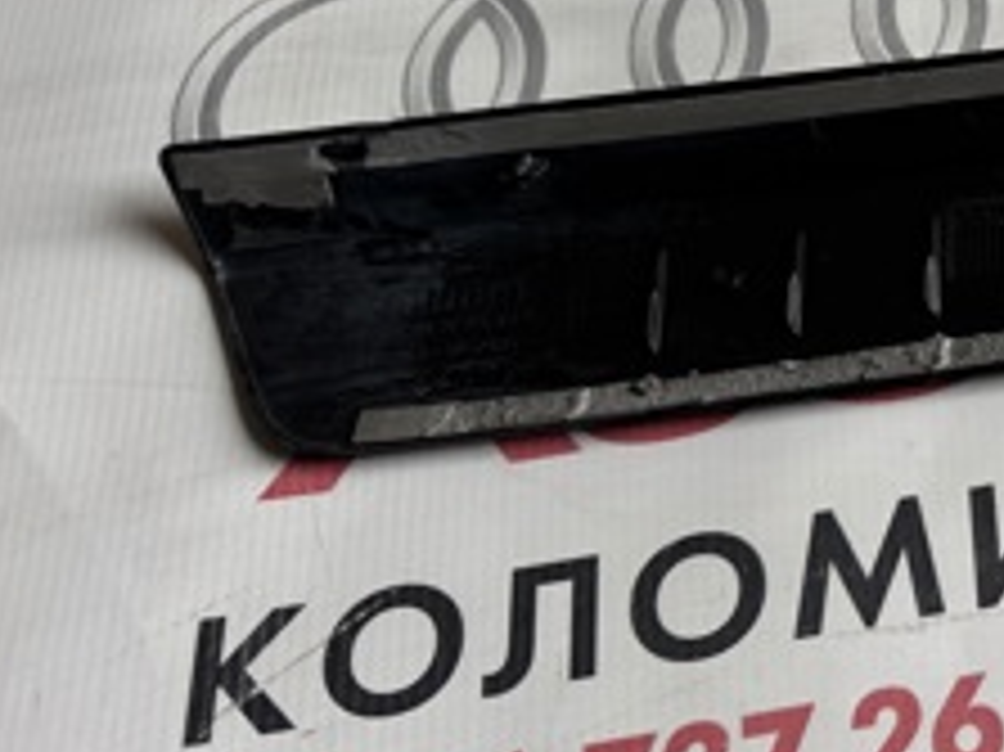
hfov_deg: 23.9
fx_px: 2000
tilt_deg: -55.4
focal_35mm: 69
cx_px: 1382
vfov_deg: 20.9
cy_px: 81
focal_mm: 6.76
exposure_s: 1/154
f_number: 1.78
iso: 64
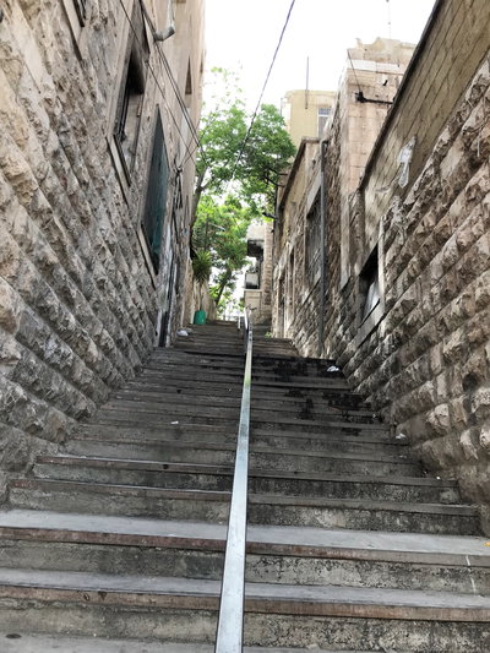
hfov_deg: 49.8
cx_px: 245
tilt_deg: +18.5
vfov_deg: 63.4
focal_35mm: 28
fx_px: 528
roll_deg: -3.0
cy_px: 326
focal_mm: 3.99
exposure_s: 1/422
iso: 20
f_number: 1.8
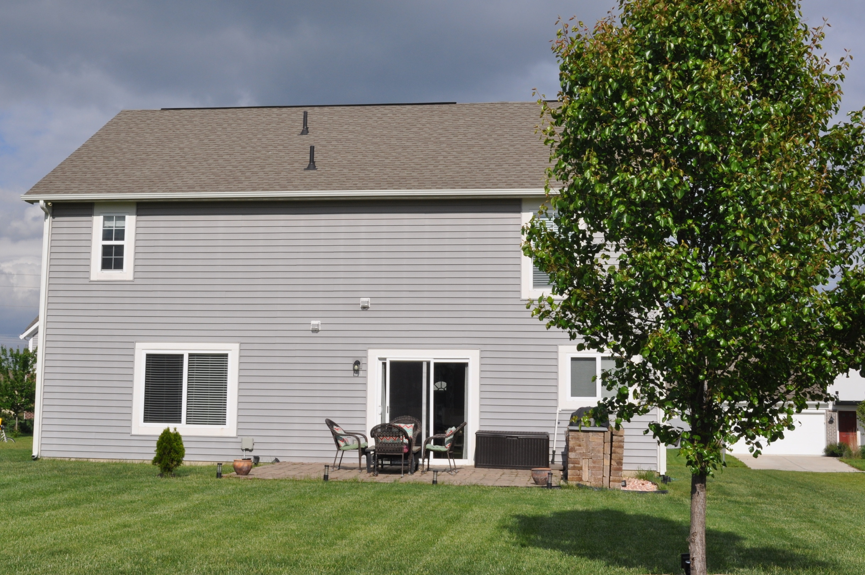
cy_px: 257
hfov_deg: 37.5
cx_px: 398
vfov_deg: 25.4
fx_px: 1272
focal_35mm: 53
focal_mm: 28
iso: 200
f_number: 14
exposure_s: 1/200
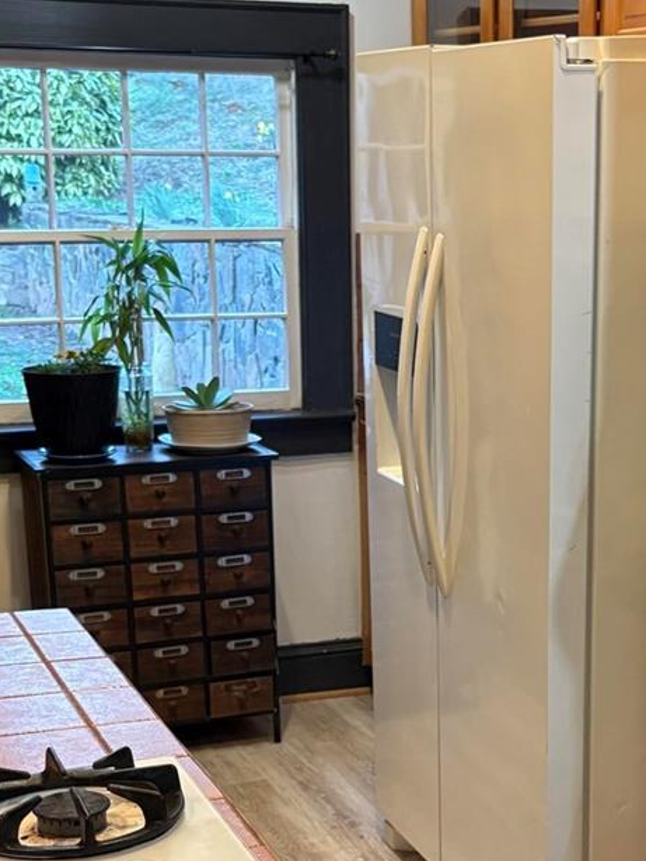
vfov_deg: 29.2
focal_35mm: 65
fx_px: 1616
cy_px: 673
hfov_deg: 22.5
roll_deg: -0.5
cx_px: 447
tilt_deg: -17.0
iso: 200
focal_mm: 5.96
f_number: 1.6
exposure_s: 1/60
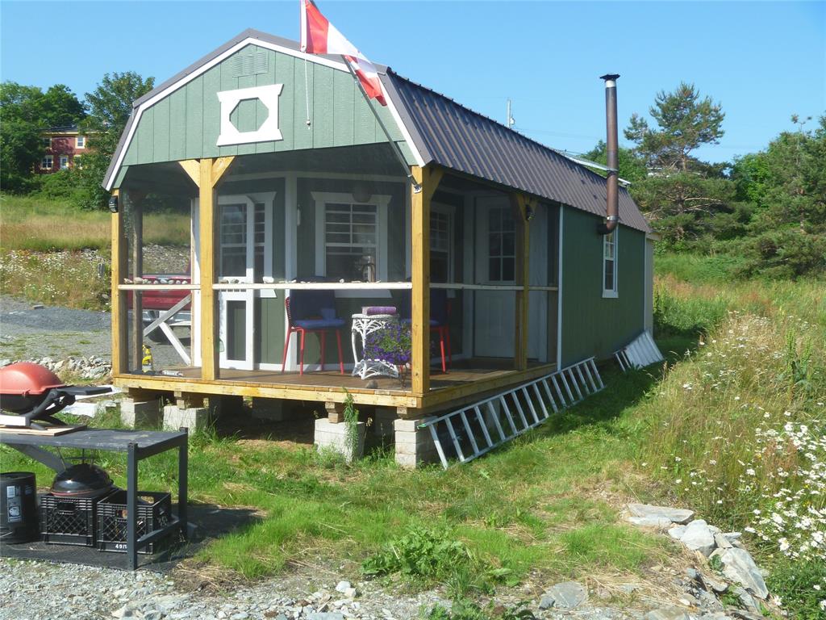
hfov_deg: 52.6
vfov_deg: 40.7
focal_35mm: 35
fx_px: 835
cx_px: 413
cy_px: 310
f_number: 5.6
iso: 80
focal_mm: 6.3
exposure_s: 1/160
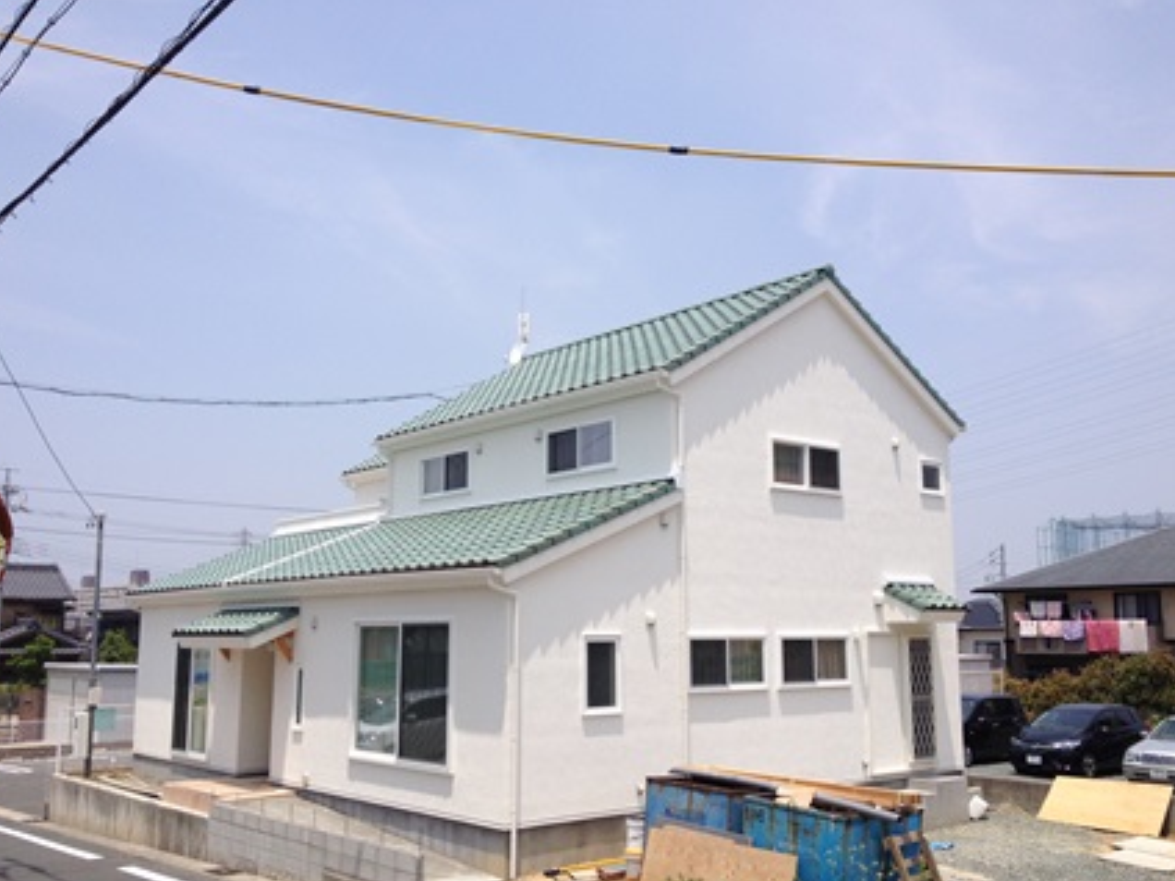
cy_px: 460
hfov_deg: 50.1
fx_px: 1256
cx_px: 582
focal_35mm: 37
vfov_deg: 38.7
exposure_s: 1/2632
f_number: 2.4
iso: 50
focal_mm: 4.28
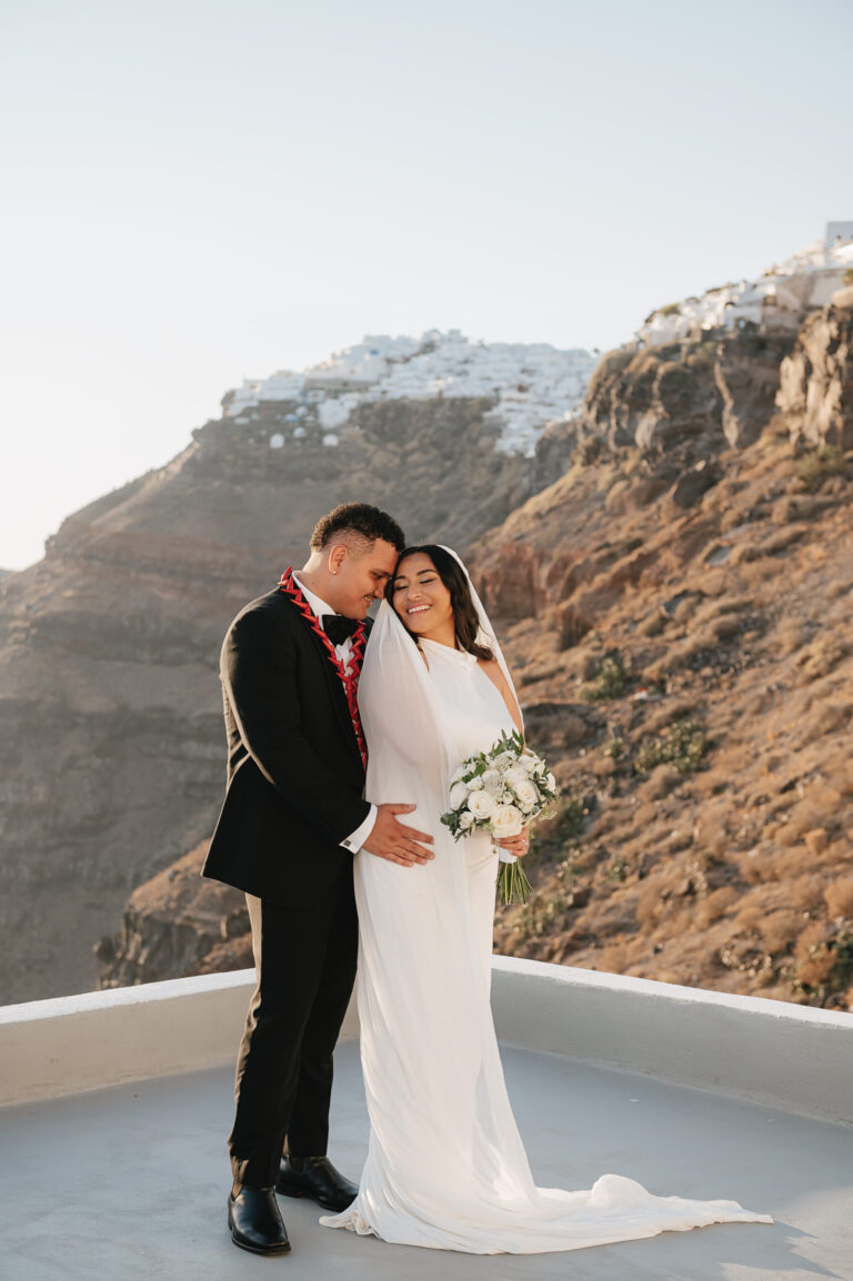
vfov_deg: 34.5
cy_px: 640
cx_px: 426
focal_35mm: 58
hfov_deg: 23.4
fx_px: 2064
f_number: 4
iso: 100
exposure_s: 1/400
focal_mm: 58
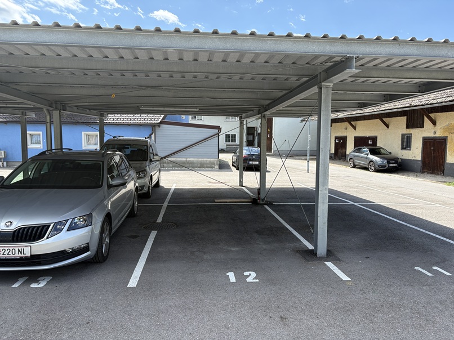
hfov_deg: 67.3
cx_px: 227
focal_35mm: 26
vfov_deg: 53.0
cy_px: 170
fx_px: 341
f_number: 1.6
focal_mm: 5.96
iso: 50
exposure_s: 1/1155
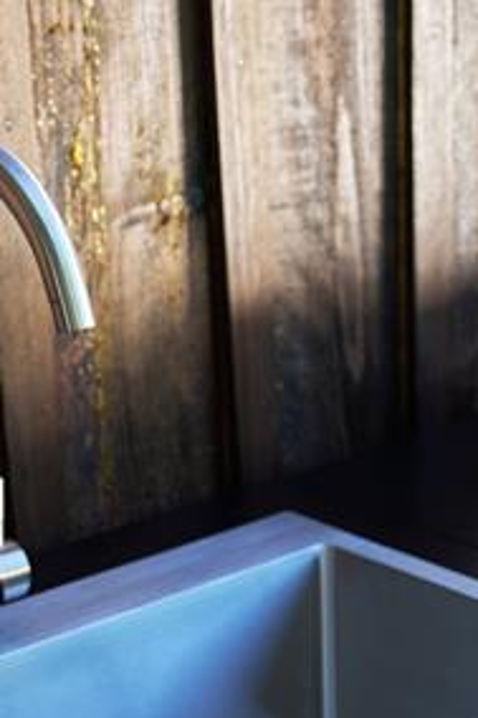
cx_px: 355
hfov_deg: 14.6
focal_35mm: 93
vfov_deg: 21.5
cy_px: 614
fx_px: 1854
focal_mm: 32
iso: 100
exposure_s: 1/100
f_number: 3.5
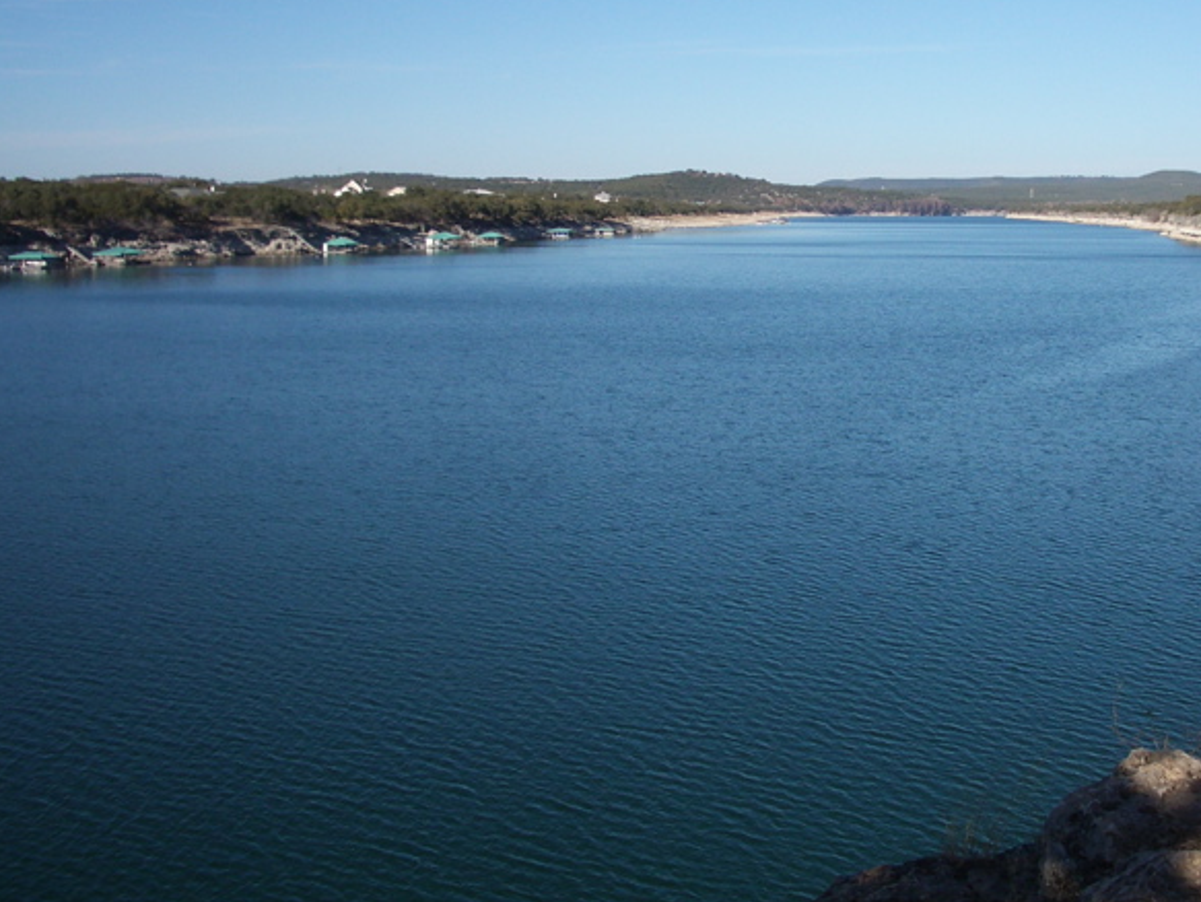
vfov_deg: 30.2
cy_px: 340
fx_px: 1666
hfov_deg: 39.3
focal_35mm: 48
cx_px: 773
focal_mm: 6.9
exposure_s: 1/120
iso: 125
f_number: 1.8
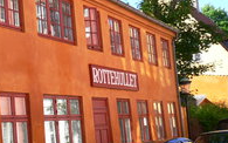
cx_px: 41
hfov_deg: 26.6
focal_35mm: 76
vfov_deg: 17.2
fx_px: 472
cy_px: 72
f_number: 2.8
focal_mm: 5.8
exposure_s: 1/250
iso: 64
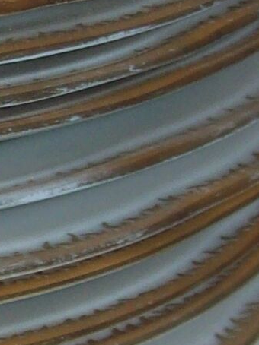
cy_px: 150
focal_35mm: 226
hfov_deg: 6.4
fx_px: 2257
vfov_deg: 8.8
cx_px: -270
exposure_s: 1/64
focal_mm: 6
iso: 80
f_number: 2.7
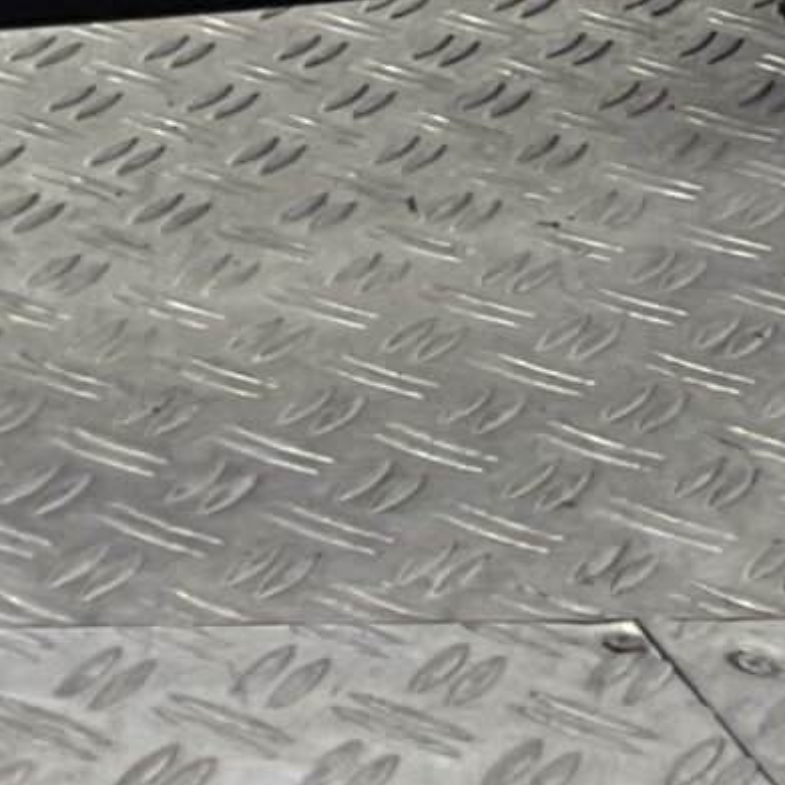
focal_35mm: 168
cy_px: -996
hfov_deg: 9.1
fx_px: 4310
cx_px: -1221
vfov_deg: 9.4
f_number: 1.8
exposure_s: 1/108
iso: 16
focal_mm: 3
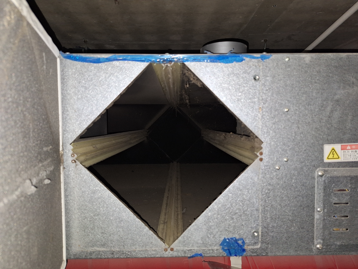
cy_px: 134
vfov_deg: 58.9
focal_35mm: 23
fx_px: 238
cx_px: 179
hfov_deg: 73.9
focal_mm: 5.54
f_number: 1.8
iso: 80
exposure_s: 1/40
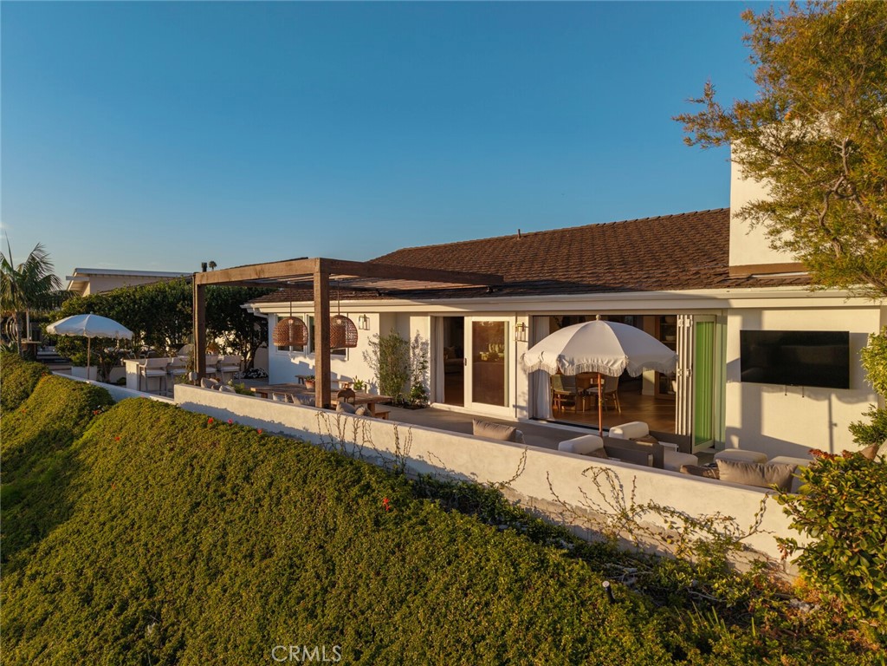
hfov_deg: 71.6
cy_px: 333
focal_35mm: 24
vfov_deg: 56.8
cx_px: 444
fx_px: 615
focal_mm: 8.67
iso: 130
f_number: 1.8
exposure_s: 1/180
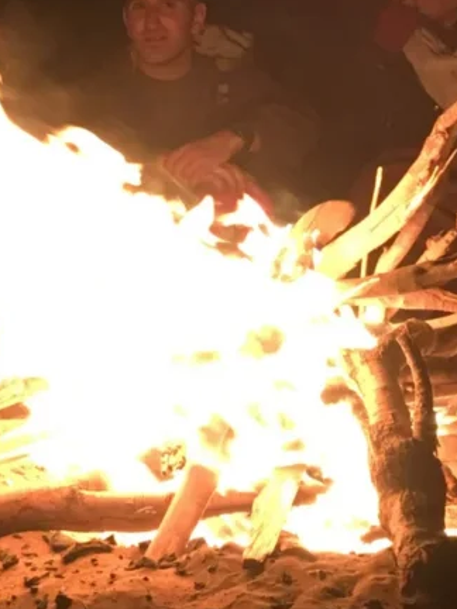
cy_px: 176
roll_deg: +5.0
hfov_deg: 14.4
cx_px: 207
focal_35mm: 103
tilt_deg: -0.9
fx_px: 1813
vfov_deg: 19.0
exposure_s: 1/33
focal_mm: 4.15
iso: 200
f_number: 2.2
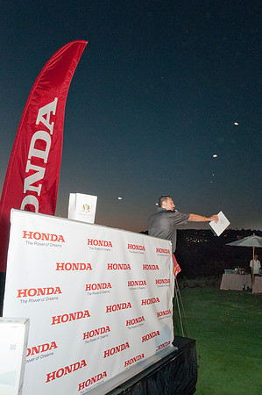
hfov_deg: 43.5
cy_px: 198
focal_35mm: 30
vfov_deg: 62.0
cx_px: 131
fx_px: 328
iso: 1600
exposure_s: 1/60
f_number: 6.3
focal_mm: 20
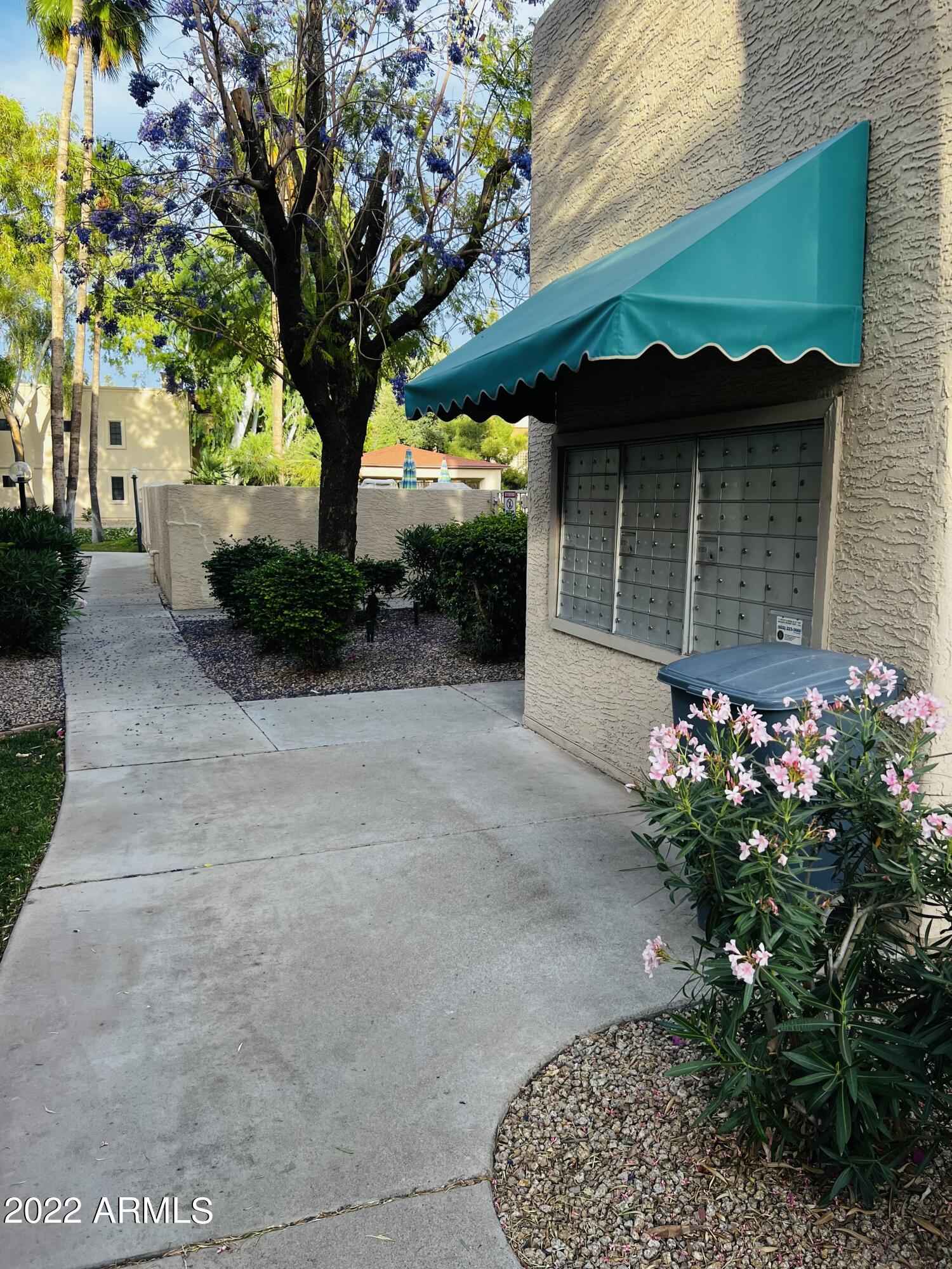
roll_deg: -0.6
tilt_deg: -6.3
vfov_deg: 67.3
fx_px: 953
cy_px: 634
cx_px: 476
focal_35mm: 26
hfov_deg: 53.1
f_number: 1.5
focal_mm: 5.7
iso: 50
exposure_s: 1/539
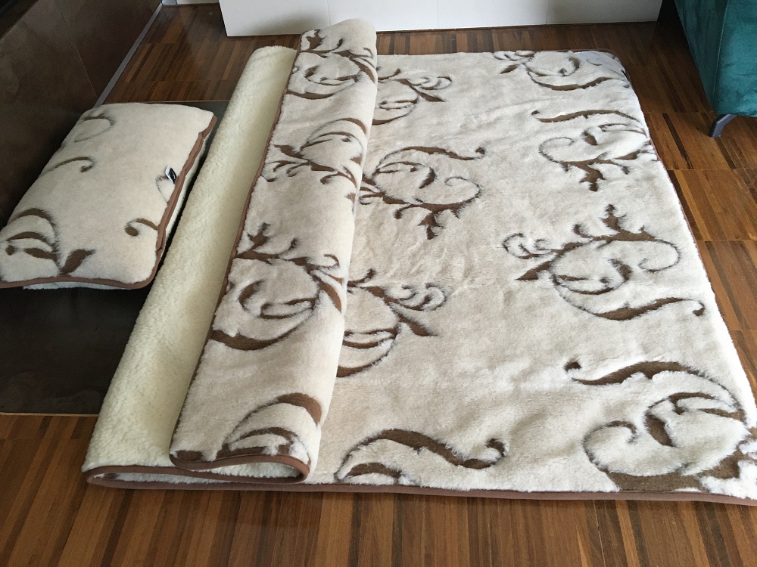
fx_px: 634
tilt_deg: -47.5
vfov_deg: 48.2
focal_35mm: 29
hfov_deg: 61.7
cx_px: 378
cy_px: 284
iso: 160
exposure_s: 1/33
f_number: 2.2
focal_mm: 4.15
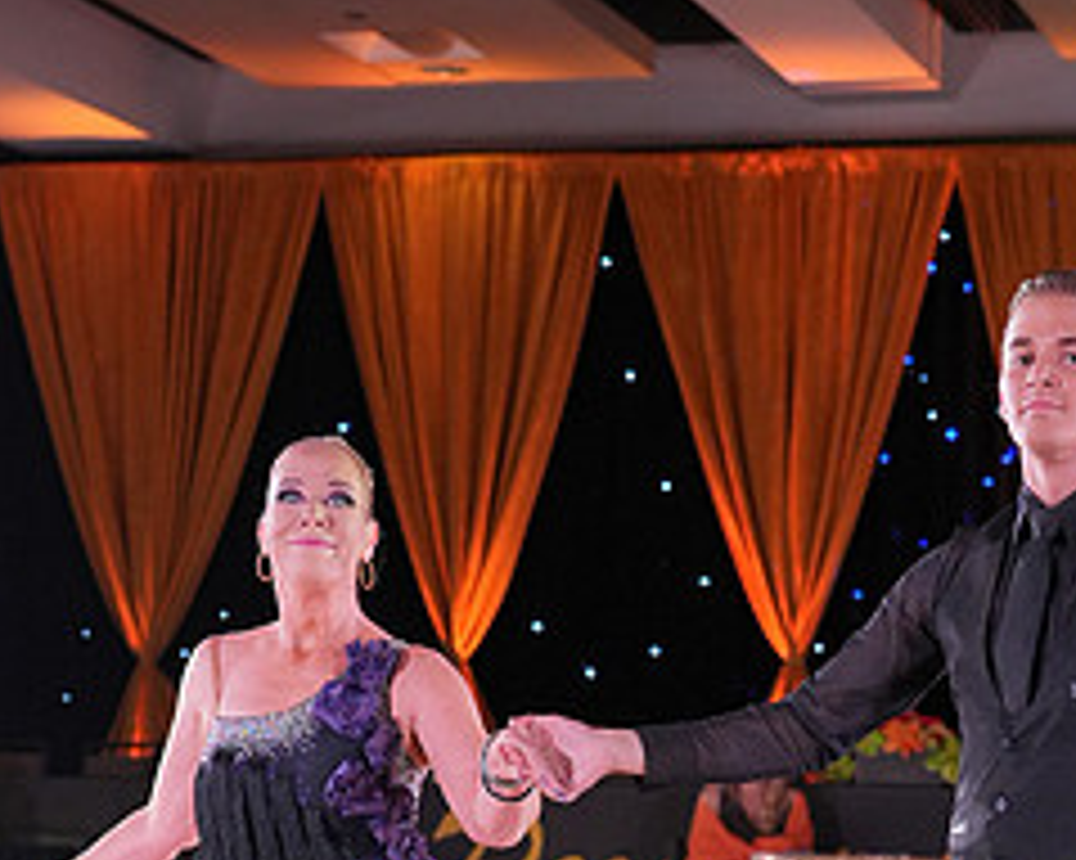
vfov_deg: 13.1
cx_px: 862
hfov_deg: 16.7
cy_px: 1045
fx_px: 3629
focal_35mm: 114
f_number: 4
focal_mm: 50
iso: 2000
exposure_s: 1/400
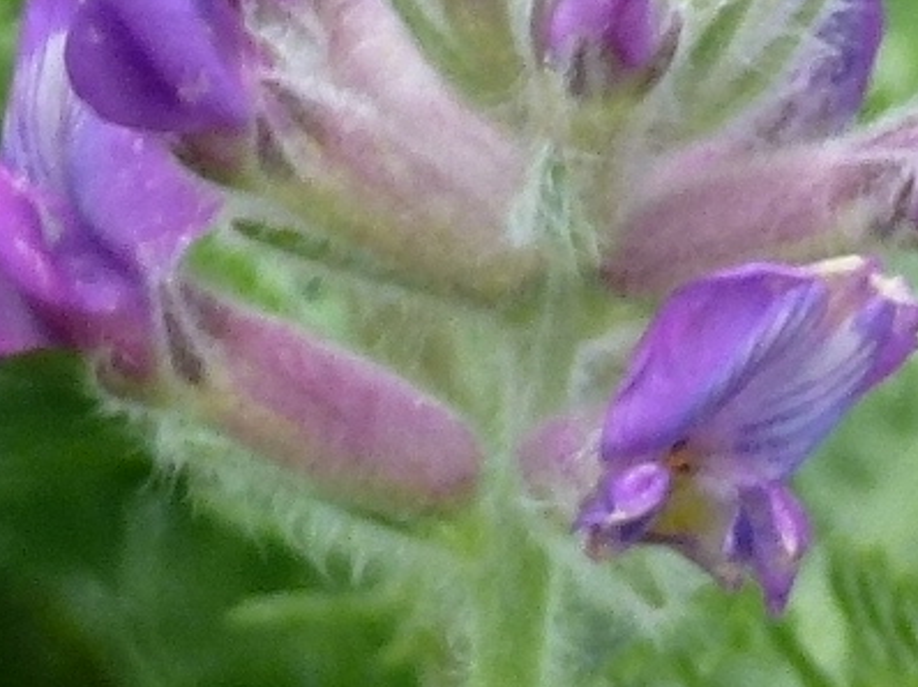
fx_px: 65517
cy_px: 618
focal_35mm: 2472
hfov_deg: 0.8
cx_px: 817
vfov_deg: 0.6
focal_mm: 68.8
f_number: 5.9
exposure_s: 1/125
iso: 160
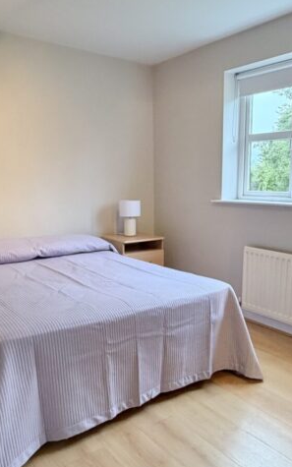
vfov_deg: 59.6
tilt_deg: -8.1
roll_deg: +0.0
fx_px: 407
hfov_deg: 39.2
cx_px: 184
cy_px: 230
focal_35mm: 32
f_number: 2.2
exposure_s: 1/100
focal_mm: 2.22
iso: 320
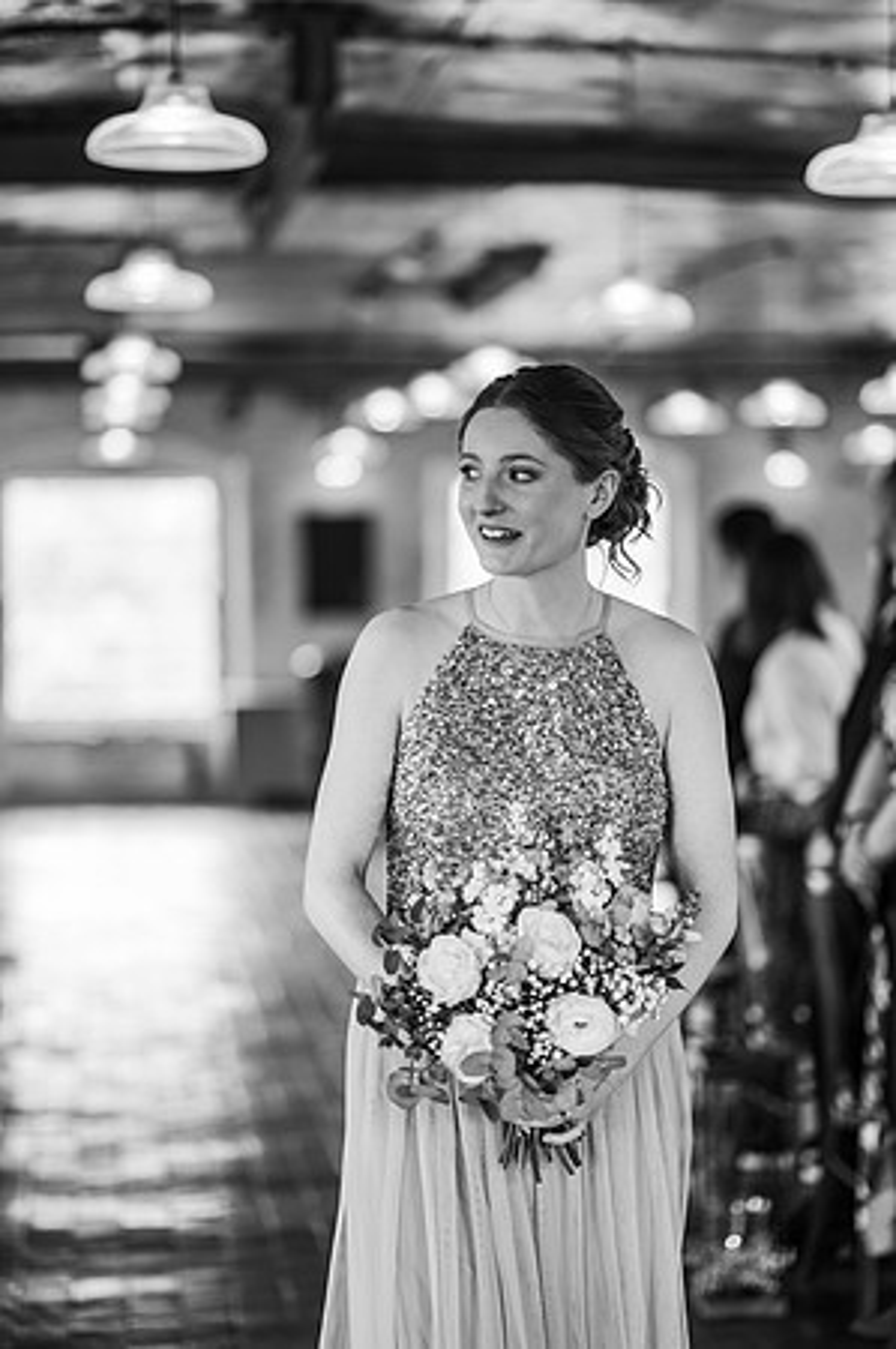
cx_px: 448
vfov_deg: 23.9
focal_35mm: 85
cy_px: 674
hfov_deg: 16.0
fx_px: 3180
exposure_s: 1/200
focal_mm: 85
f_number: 1.8
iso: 360
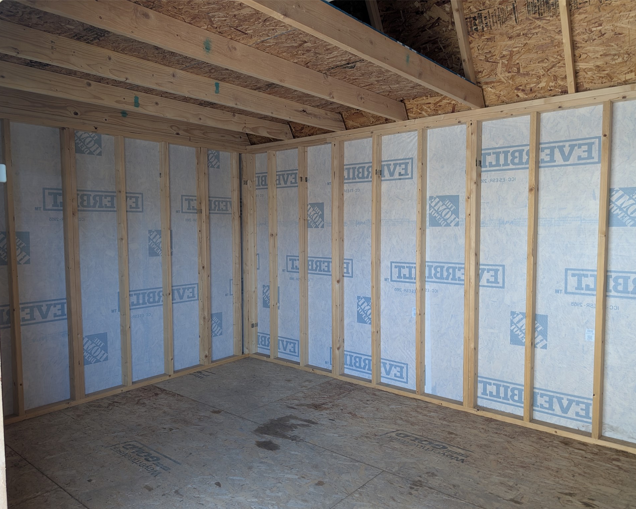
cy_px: 255
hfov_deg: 68.1
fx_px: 471
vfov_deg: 56.8
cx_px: 315
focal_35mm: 25
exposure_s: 1/37.9
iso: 37
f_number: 1.68
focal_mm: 6.9
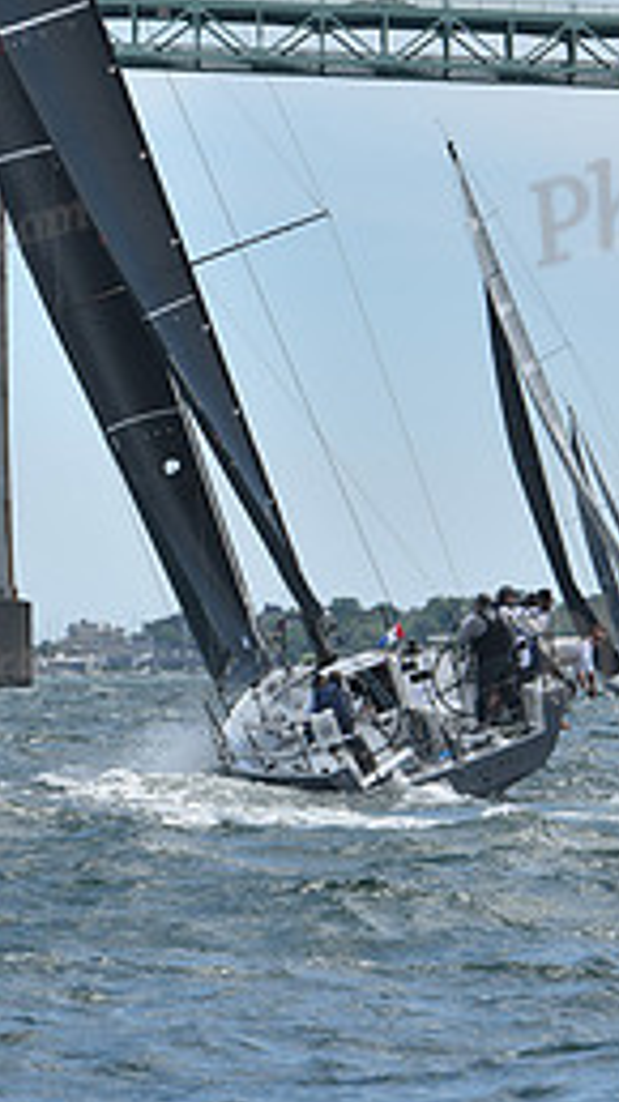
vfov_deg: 6.8
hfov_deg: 3.8
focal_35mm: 318
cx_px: 310
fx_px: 9285
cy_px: -4
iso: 250
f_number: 9
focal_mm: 135
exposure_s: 1/1000
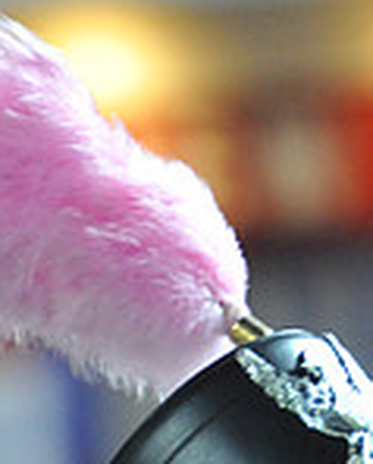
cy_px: 894
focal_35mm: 2015
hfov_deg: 0.8
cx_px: 176
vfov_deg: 1.0
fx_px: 27720
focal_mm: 550
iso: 5000
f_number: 6.3
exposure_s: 1/160
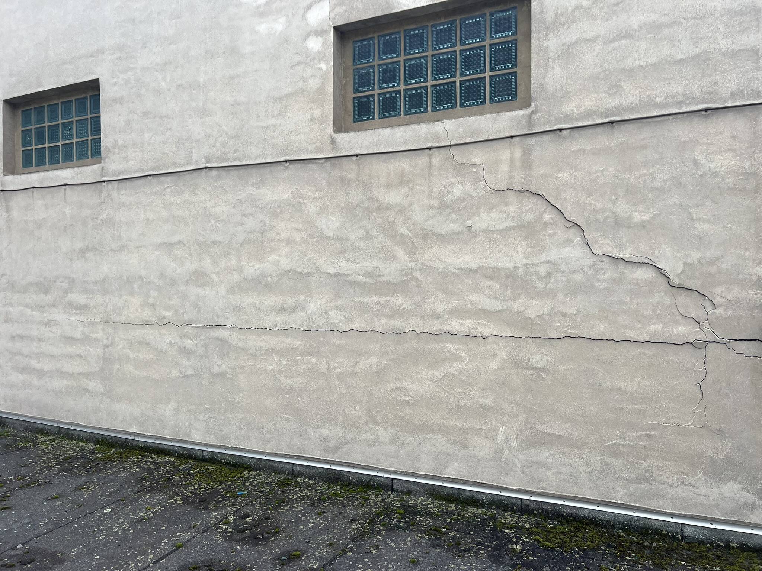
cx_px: 381
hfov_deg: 67.3
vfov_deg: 53.1
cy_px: 286
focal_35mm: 26
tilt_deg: -0.4
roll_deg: +0.6
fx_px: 572
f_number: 1.5
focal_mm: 5.7
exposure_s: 1/687
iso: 50
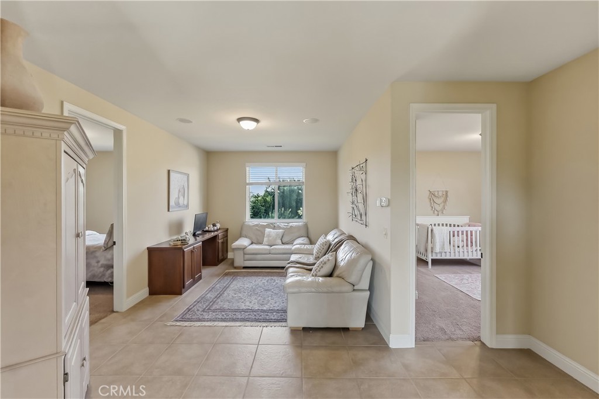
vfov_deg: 81.2
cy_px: 200
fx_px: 233
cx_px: 300
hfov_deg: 104.2
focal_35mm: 14
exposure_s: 1/160
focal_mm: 14
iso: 1250
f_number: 3.2
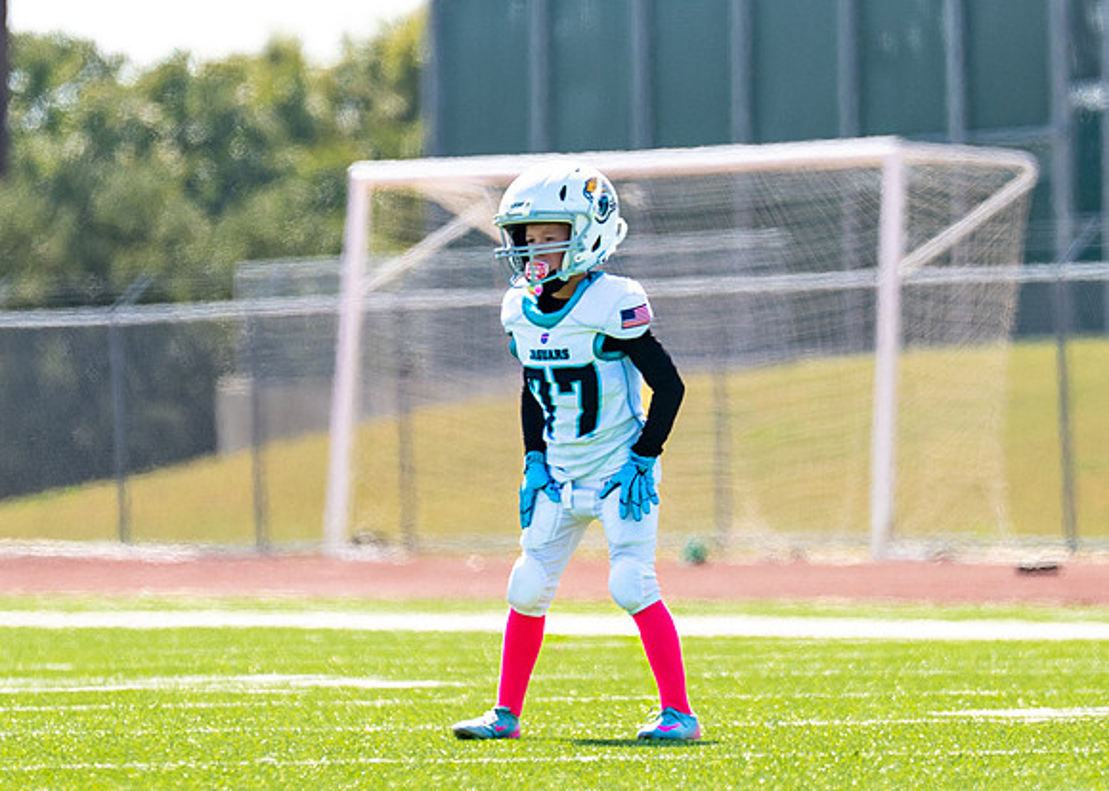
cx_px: 523
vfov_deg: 2.5
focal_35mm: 565
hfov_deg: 3.6
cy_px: 460
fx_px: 17795
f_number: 2.8
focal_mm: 200
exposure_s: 1/2000
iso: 125
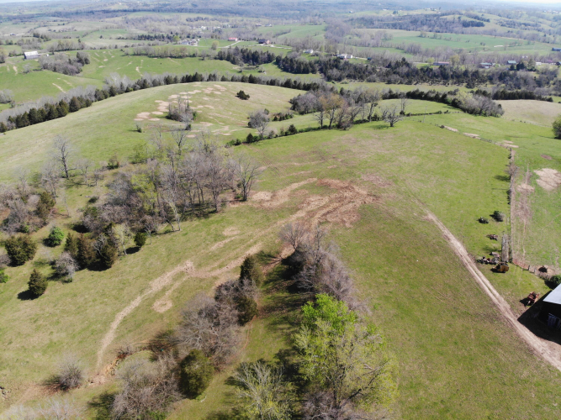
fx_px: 389
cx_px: 280
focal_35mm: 24
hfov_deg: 71.6
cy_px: 210
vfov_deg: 56.8
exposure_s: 1/552
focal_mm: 4.5
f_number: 2.8
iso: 100
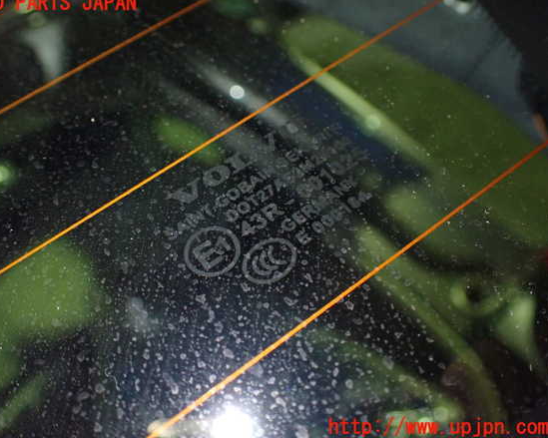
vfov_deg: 45.8
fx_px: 519
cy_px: 216
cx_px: 255
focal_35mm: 32
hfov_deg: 55.6
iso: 800
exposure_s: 1/40
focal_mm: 5.4
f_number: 2.3
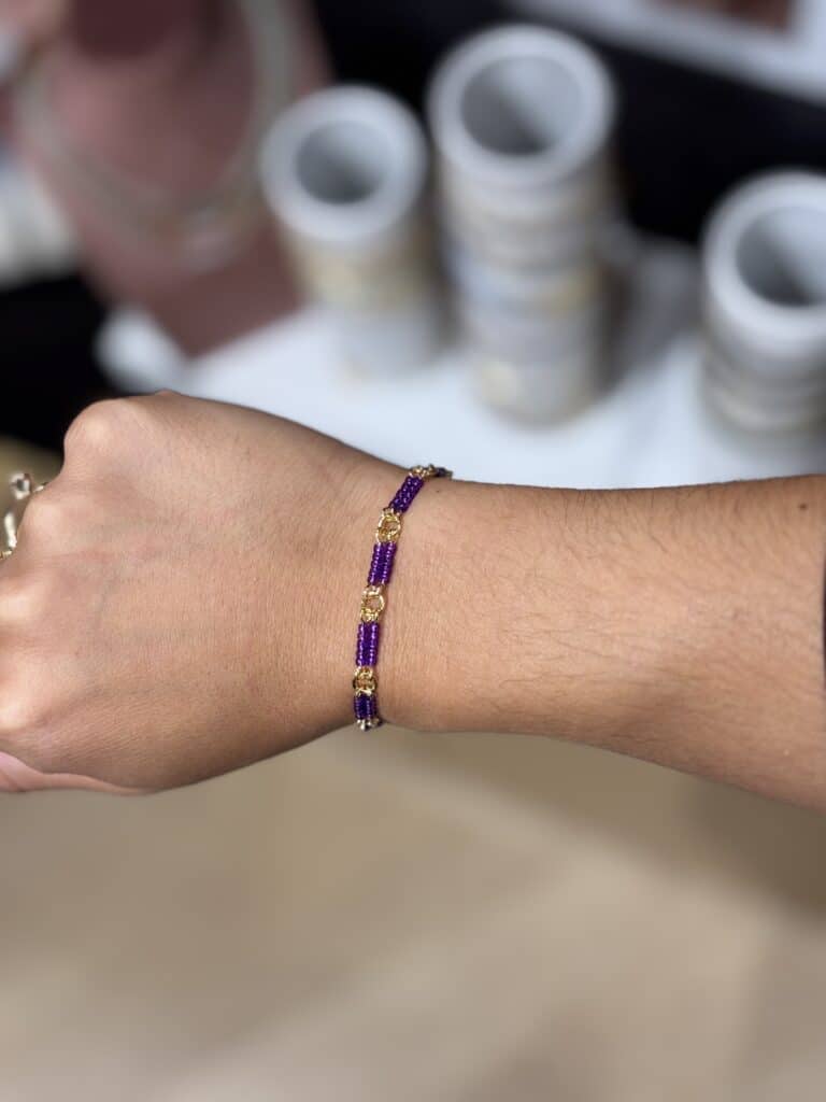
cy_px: 551
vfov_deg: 36.8
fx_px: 1654
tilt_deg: -69.0
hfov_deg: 28.0
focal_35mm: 52
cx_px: 413
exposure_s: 1/100
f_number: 1.6
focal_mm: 5.96
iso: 50
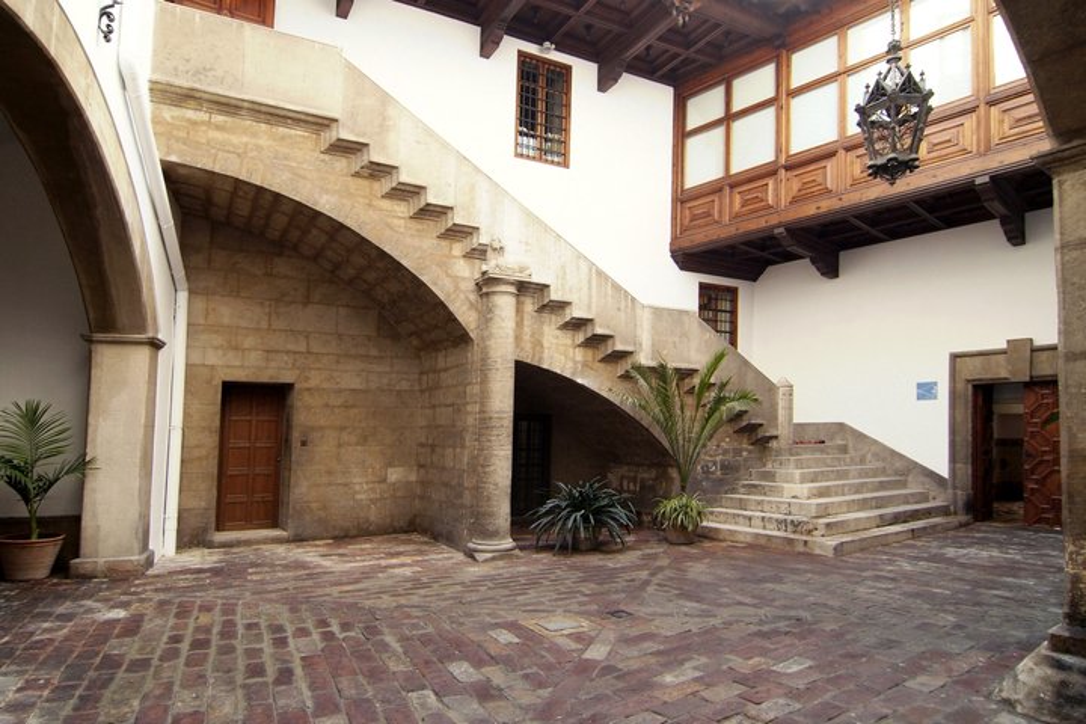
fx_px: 543
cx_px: 543
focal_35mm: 18
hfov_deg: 90.0
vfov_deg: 67.4
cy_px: 362
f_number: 5.6
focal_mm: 12
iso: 800
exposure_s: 1/60
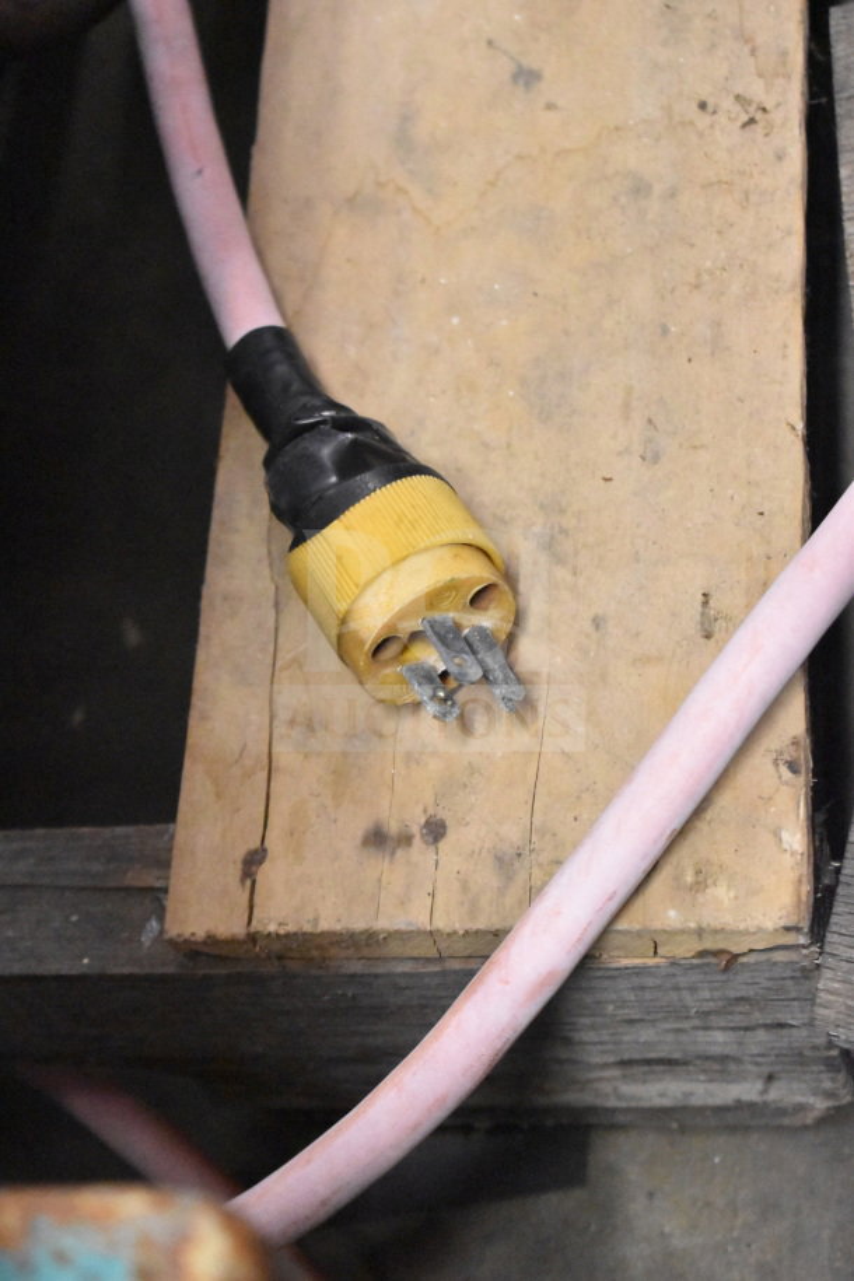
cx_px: 427
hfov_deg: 16.6
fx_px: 2935
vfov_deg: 24.6
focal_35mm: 82
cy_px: 640
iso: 12800
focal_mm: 55
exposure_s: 1/100
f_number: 5.6
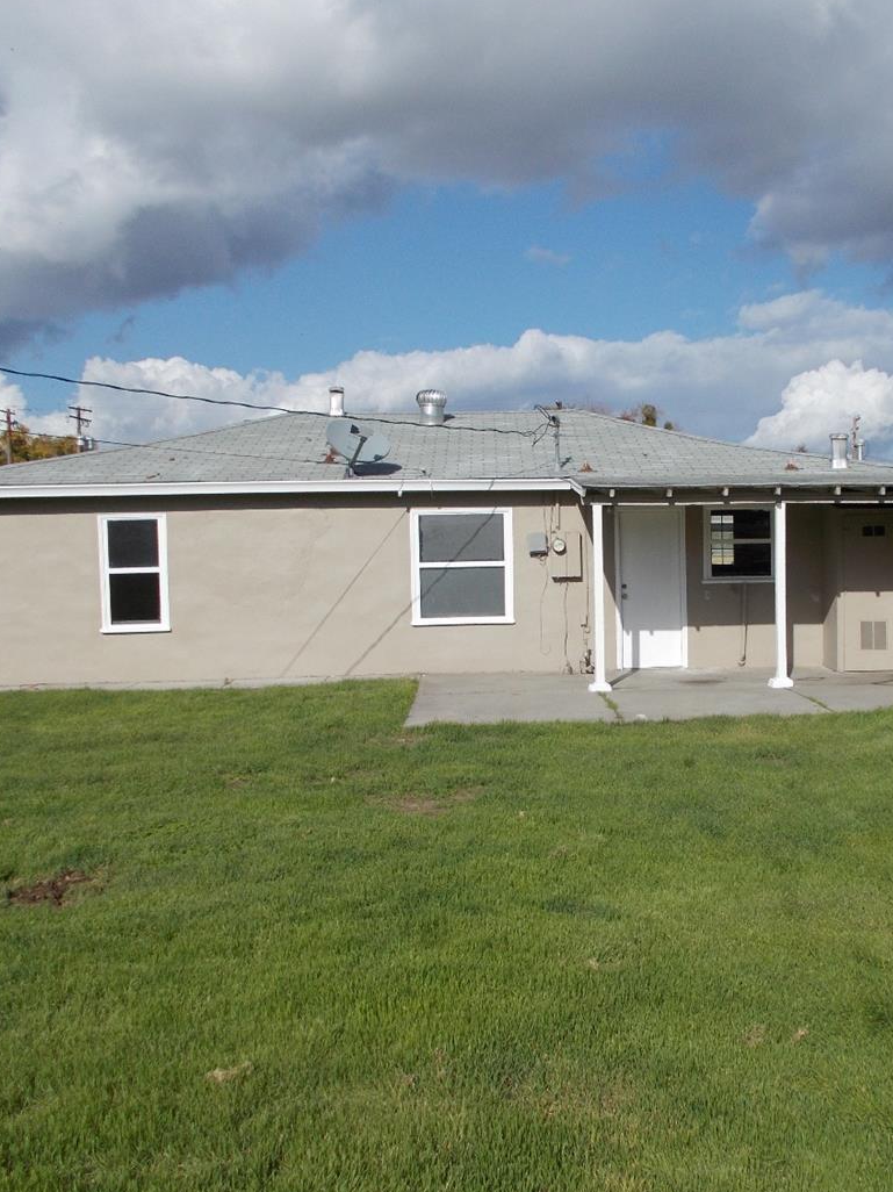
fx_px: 1308
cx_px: 584
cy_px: 624
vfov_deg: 49.0
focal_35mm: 38
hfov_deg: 37.4
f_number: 8
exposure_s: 1/320
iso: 80
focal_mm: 4.6
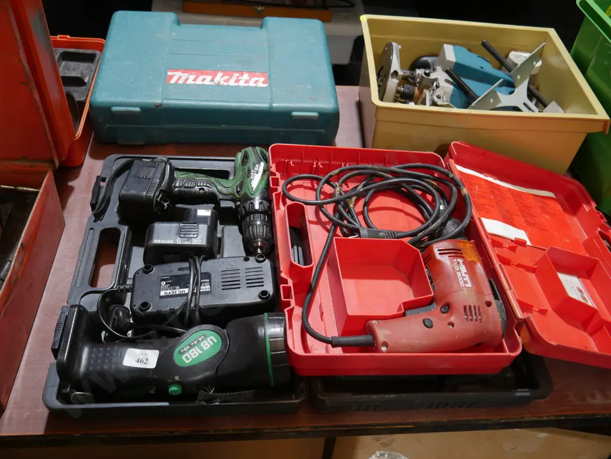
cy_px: 230
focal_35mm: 32
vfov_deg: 44.2
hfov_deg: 56.8
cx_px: 306
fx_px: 565
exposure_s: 1/60
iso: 320
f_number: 3.6
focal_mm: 16
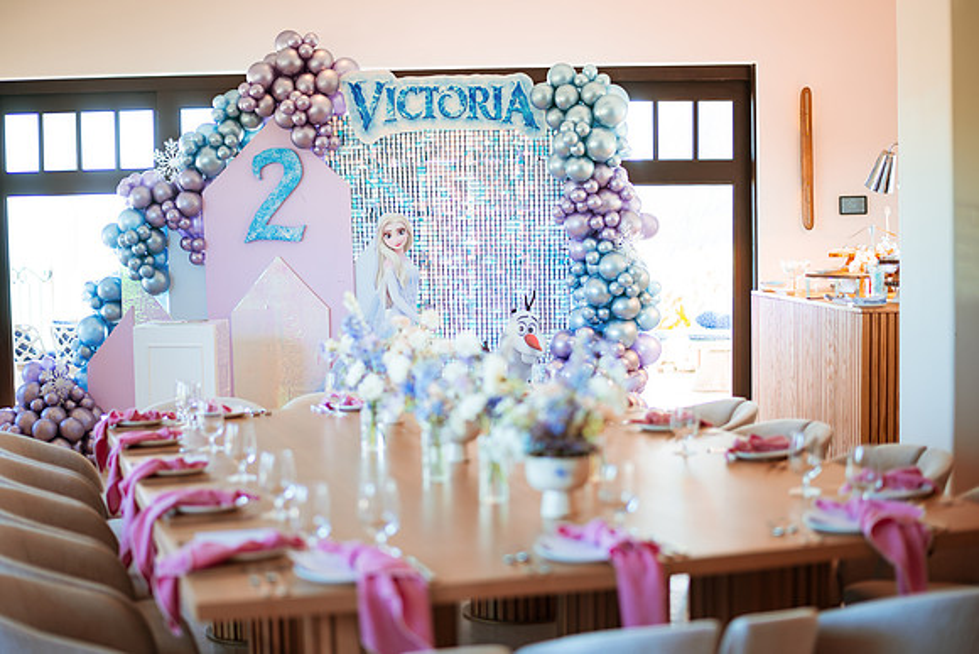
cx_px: 490
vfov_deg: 23.4
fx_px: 1578
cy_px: 327
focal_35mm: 58
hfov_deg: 34.5
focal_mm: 58
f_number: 1.4
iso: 200
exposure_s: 1/125
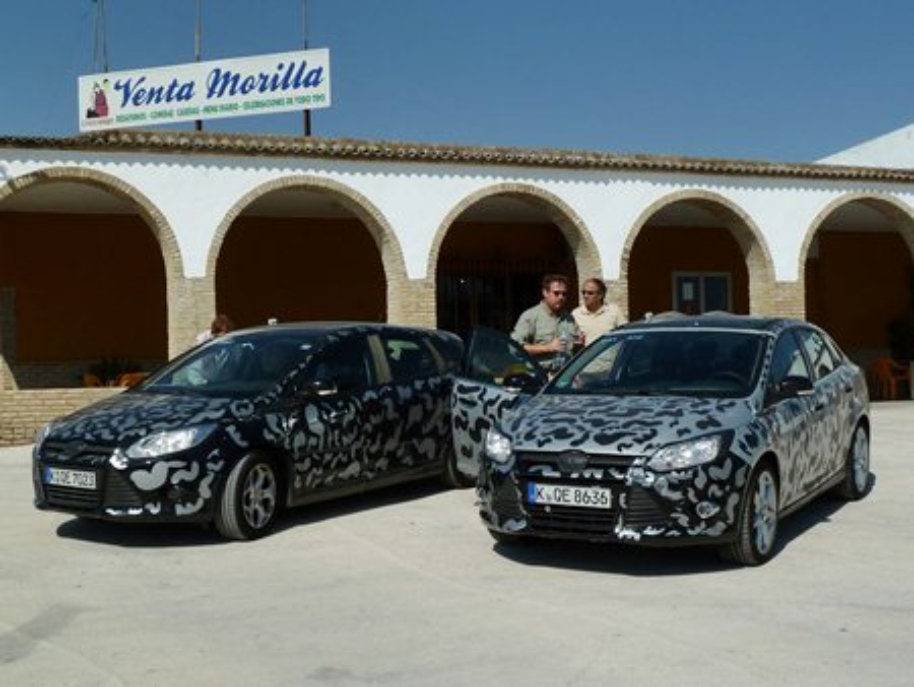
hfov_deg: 50.1
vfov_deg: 38.7
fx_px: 977
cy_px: 344
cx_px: 457
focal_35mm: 37
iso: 80
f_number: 5.6
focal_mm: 6.1
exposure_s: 1/640
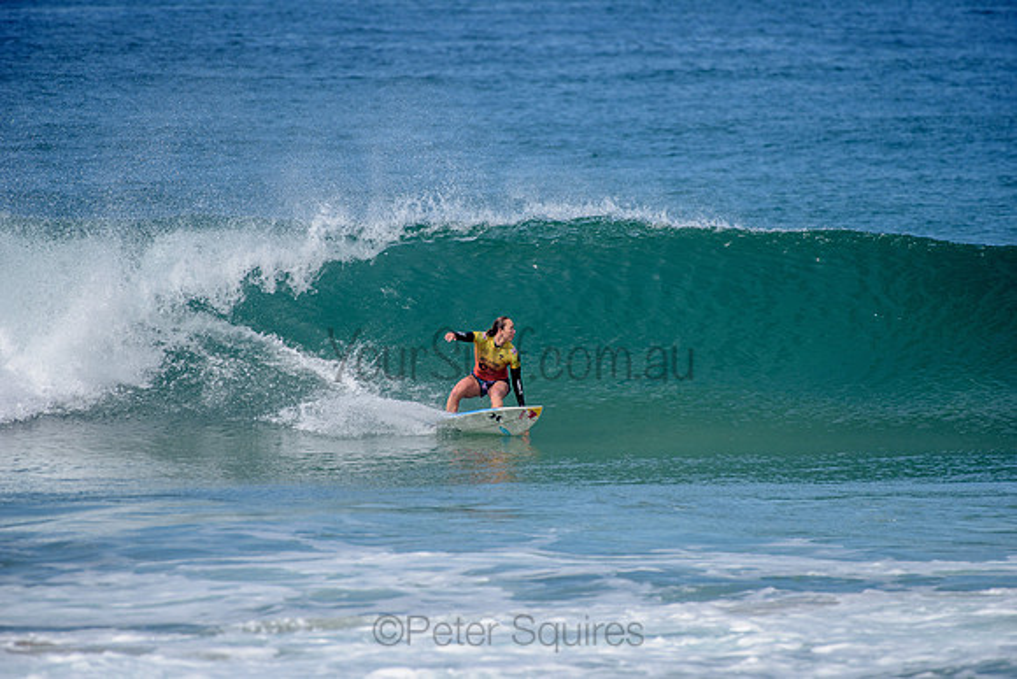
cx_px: 508
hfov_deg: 4.1
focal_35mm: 500
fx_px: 14128
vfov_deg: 2.8
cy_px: 340
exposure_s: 1/2500
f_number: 6.3
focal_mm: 500
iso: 250
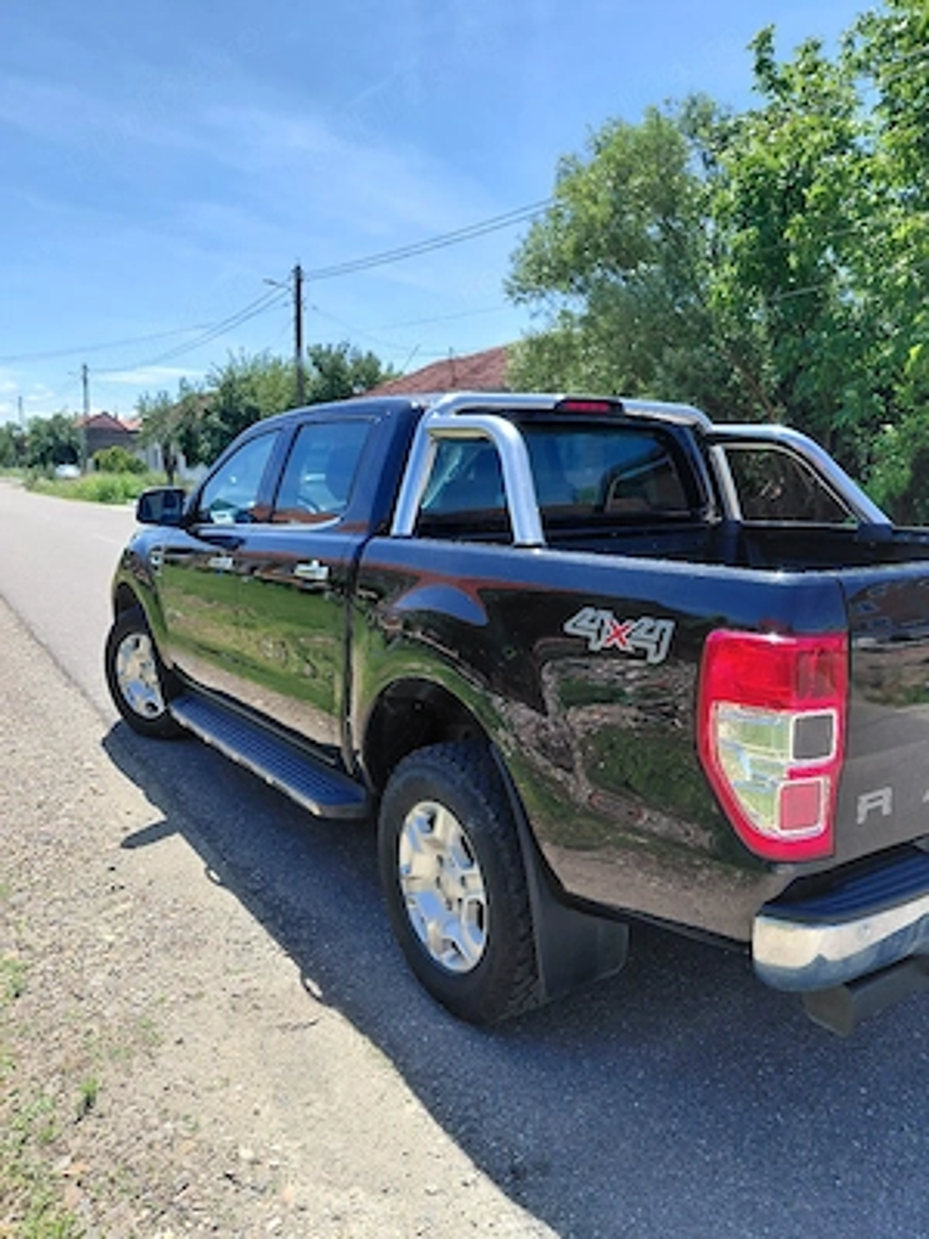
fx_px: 895
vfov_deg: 69.4
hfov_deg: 54.9
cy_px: 620
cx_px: 464
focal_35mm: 25
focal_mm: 4.69
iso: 50
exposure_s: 1/1429
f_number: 1.8
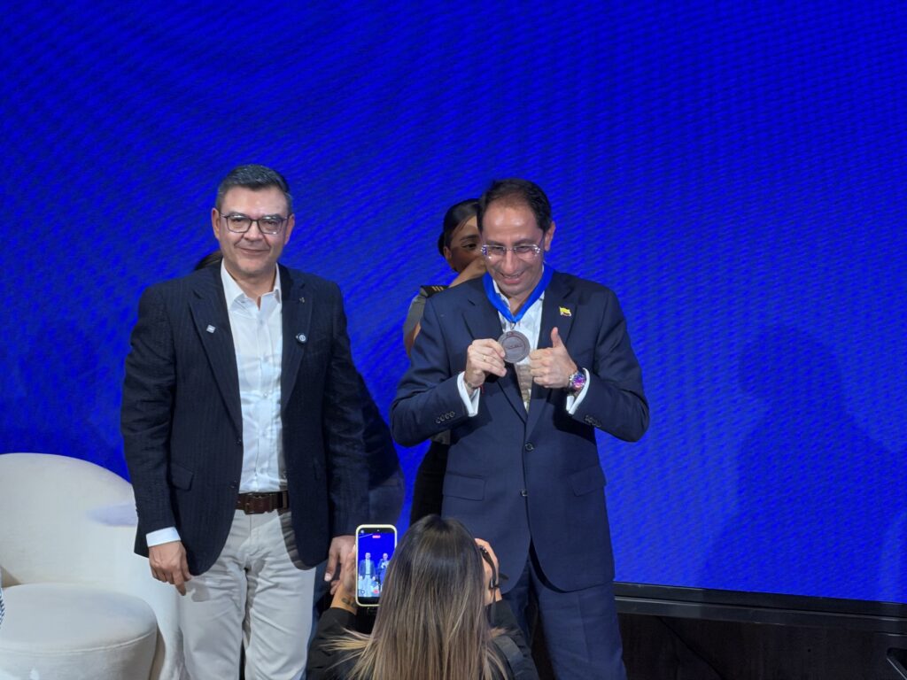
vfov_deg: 7.4
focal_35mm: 200
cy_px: 340
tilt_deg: -9.6
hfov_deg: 9.9
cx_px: 454
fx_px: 5240
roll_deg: +0.1
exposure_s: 1/60
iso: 500
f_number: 2.8
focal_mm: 16.89
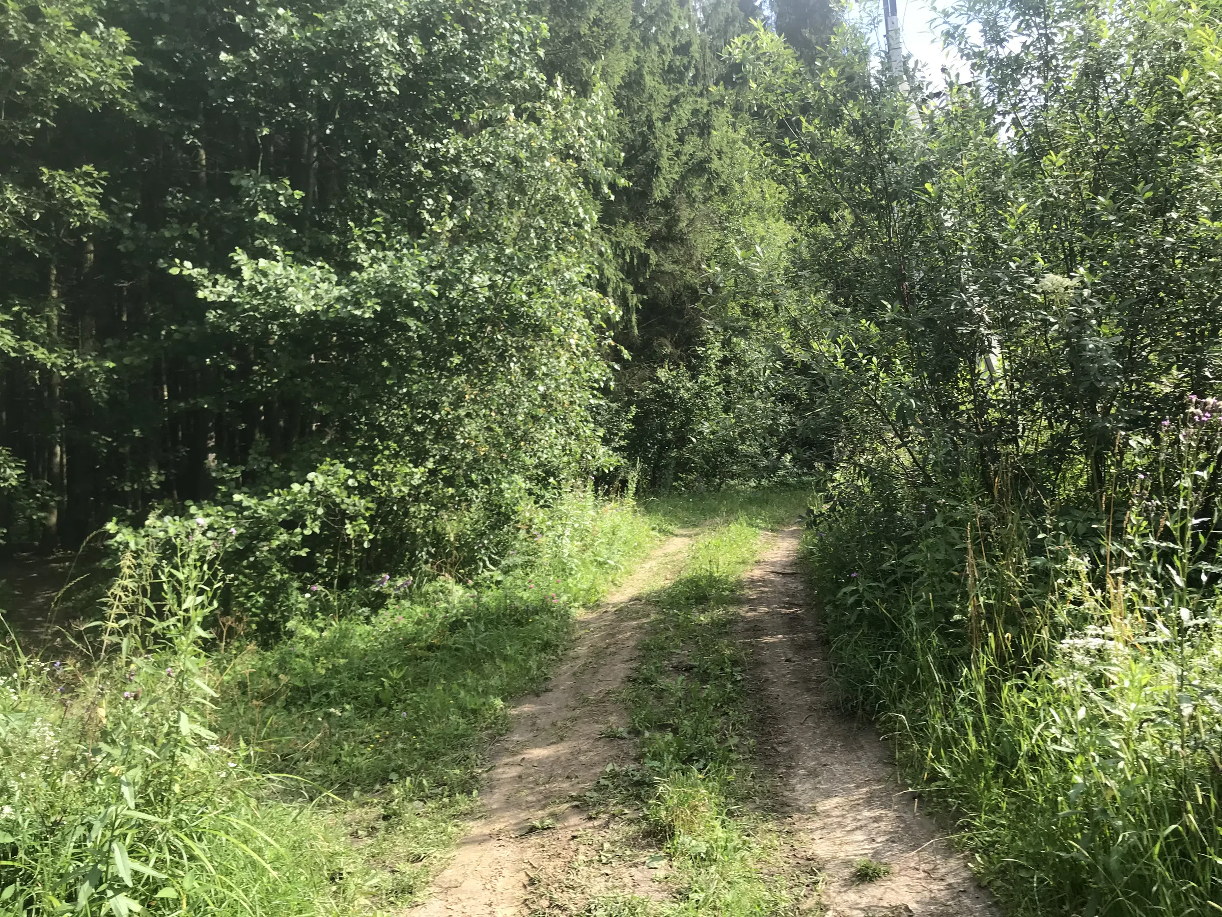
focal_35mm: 28
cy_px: 458
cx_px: 611
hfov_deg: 63.4
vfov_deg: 49.7
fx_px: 988
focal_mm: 3.99
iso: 20
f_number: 1.8
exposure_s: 1/699
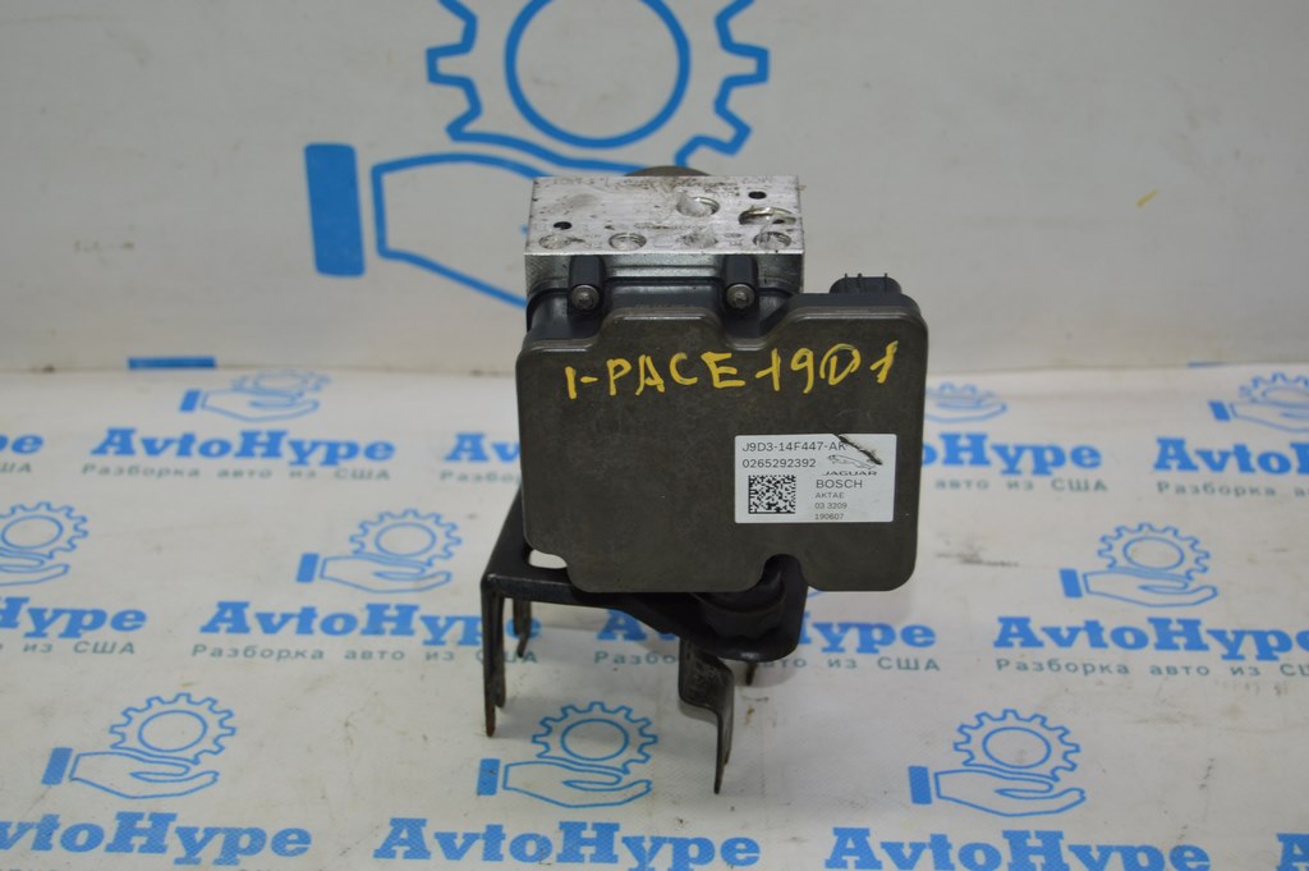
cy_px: 436
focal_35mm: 63
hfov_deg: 31.9
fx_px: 2289
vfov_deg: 21.5
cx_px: 654
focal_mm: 42
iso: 450
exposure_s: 1/60
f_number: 5
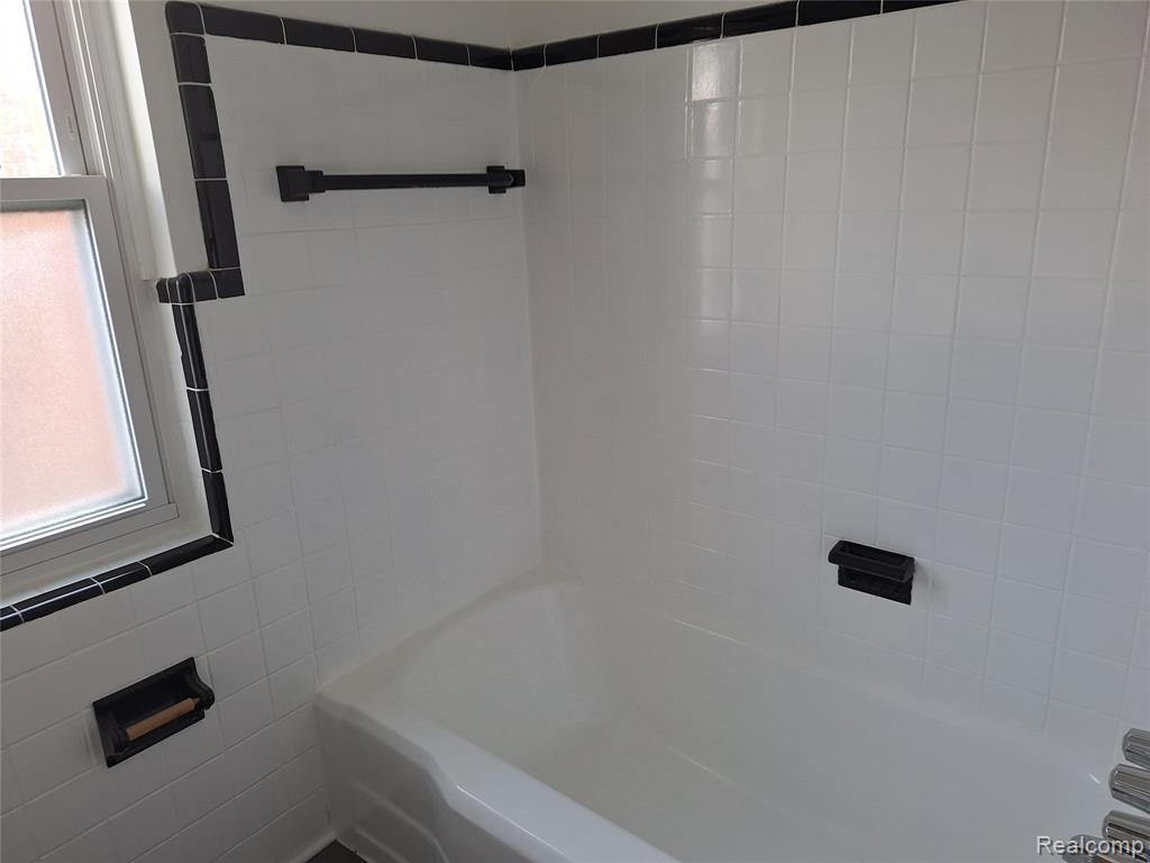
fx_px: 764
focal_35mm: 23
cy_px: 432
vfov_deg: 58.9
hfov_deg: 73.9
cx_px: 575
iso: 64
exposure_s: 1/40
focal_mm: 5.54
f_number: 1.8
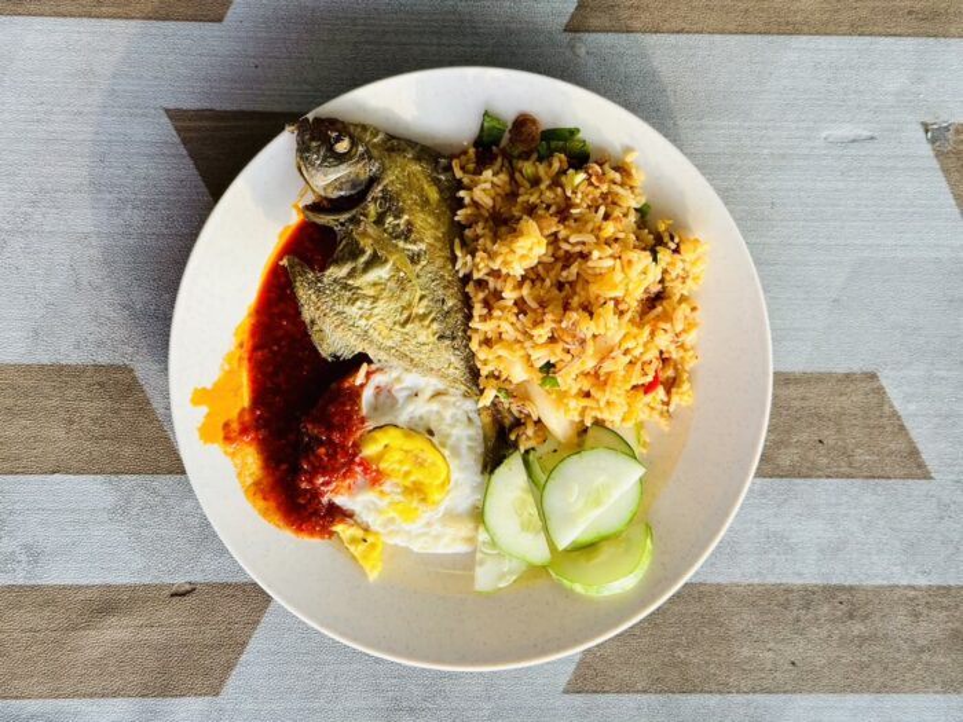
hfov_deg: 39.7
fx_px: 1335
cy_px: 361
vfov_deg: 30.3
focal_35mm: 48
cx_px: 482
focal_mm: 6.86
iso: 80
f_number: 1.78
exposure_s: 1/121
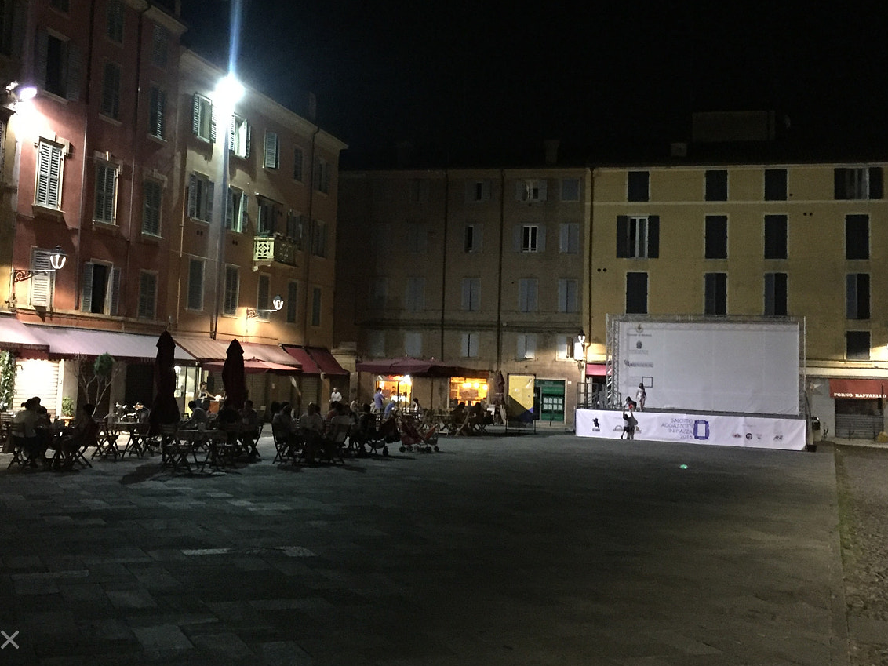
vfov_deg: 35.1
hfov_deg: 45.8
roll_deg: -3.5
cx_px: 452
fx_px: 1052
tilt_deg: +5.9
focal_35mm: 41
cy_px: 281
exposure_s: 1/17
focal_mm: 4.15
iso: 500
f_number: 2.2
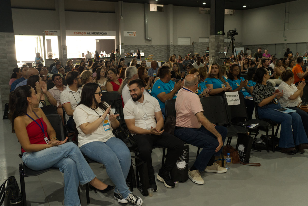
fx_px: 300
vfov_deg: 37.9
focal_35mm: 35
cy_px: 103
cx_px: 154
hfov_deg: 54.4
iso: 3200
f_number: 4
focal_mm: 35
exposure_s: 1/100
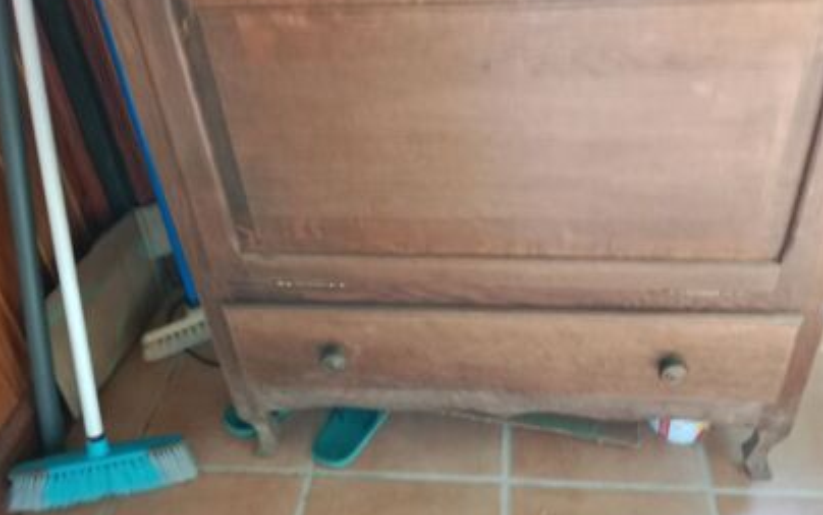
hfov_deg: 56.6
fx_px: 763
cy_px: 236
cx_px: 442
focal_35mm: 34
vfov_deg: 37.3
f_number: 2.2
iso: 582
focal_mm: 3.65
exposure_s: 1/20
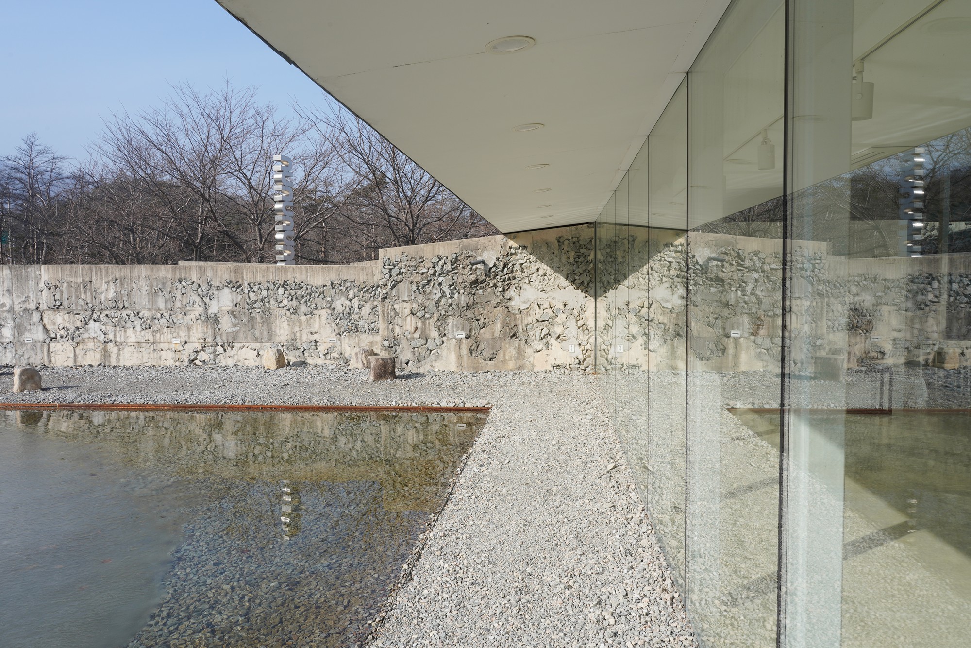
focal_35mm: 28
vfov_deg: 46.4
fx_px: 755
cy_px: 324
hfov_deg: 65.5
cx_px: 486
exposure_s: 1/100
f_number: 18
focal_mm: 28
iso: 200
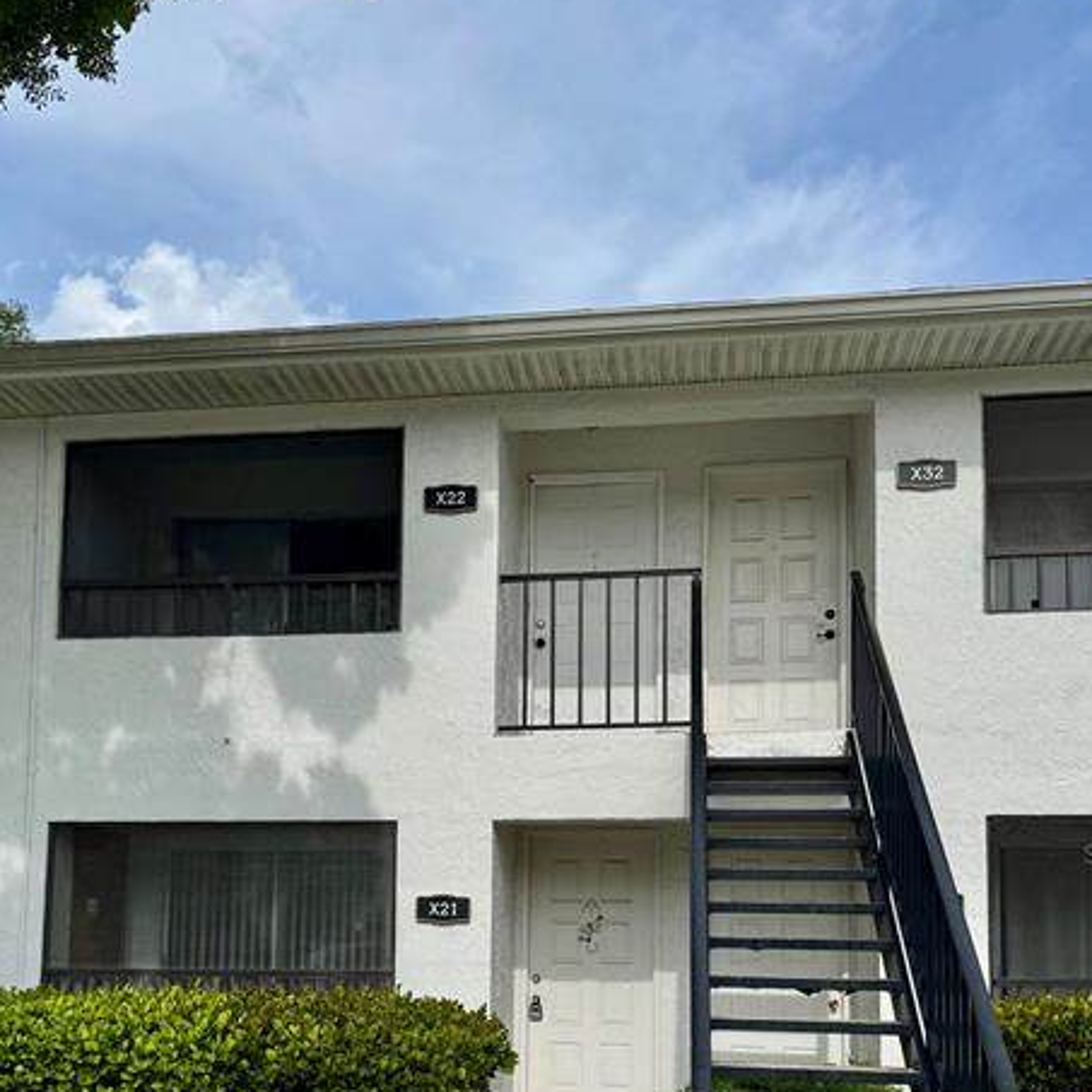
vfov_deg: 44.1
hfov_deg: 46.0
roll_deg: -0.4
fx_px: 1285
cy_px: 853
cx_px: 499
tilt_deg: +4.3
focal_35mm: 36
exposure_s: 1/5348
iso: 80
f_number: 1.78
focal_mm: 6.76
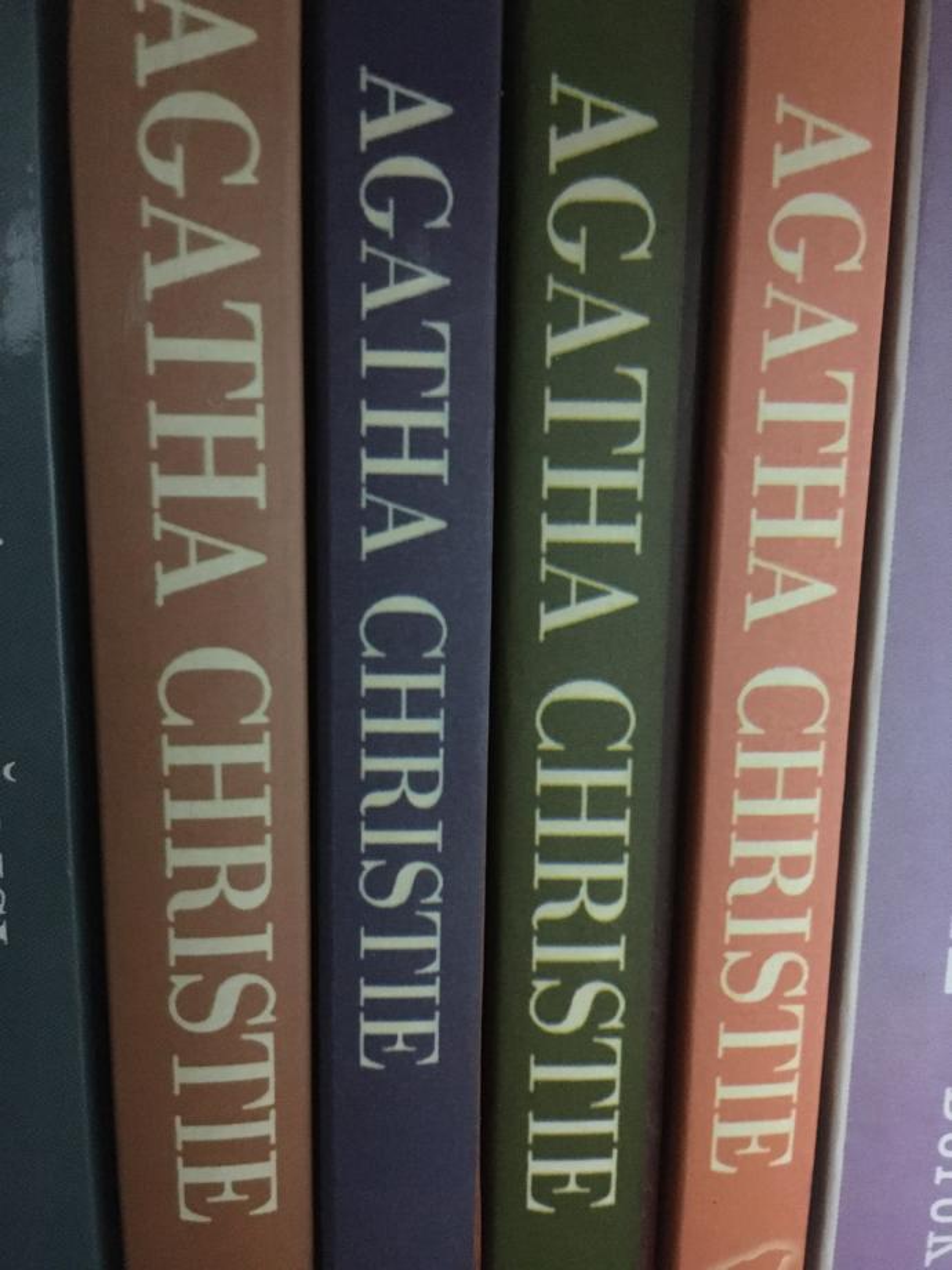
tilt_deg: -13.4
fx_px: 1063
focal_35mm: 29
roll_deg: -0.7
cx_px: 476
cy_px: 635
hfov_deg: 48.2
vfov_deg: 61.7
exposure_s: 1/17
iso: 800
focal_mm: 4.15
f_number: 2.2
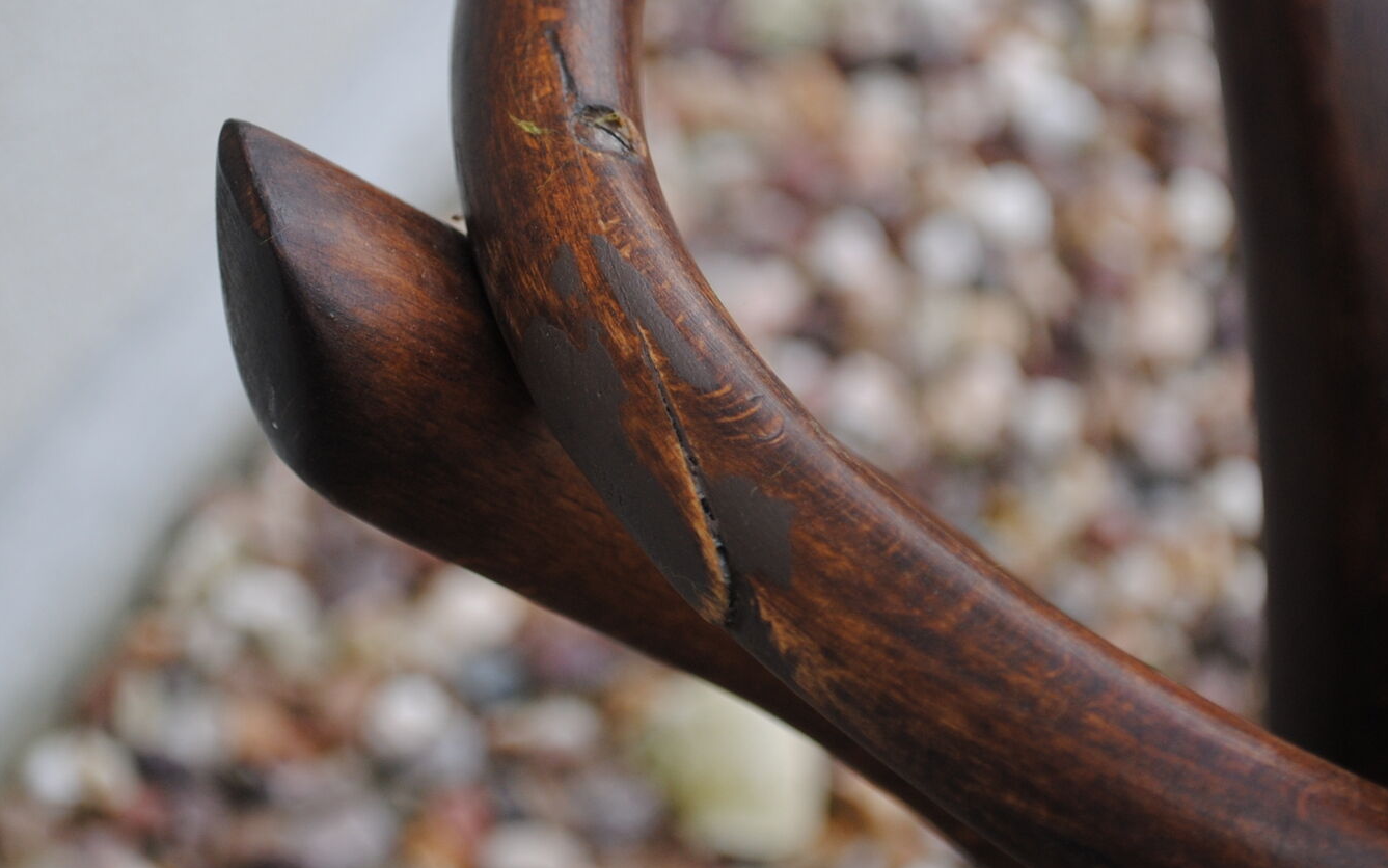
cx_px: 621
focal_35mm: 110
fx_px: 4162
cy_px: 415
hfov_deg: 18.9
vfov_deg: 11.9
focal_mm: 48
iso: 200
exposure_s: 1/60
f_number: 5.3
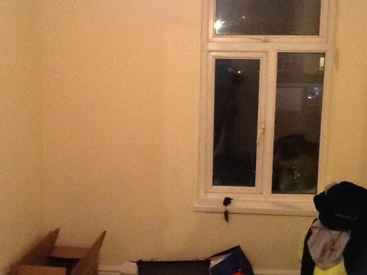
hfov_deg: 43.0
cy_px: 138
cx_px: 184
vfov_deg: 32.9
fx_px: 466
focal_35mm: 44
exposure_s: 1/17
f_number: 2.4
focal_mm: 2.03
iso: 400
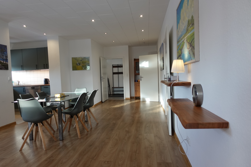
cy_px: 86
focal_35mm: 25
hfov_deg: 71.5
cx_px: 121
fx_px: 174
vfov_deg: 51.3
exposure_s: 1/250
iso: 500
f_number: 1.8
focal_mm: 8.8
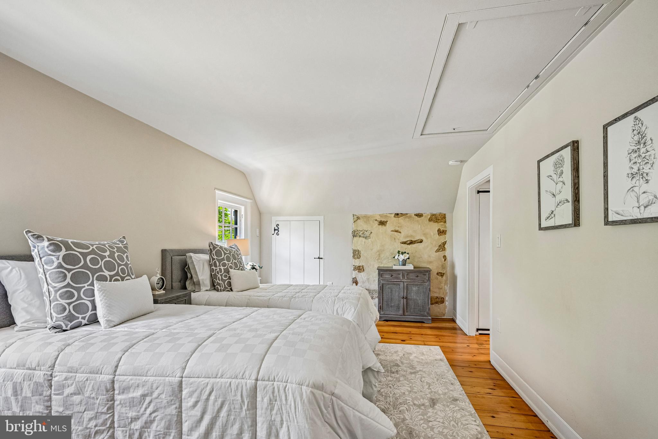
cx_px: 329
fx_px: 292
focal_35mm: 16
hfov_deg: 96.7
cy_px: 220
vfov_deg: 73.7
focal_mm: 16
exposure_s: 1/40
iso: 800
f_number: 8
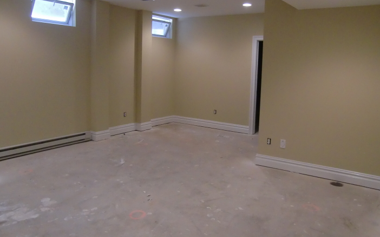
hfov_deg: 64.6
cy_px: 97
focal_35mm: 29
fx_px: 300
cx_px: 202
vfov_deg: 43.0
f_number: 3.2
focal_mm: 4.3
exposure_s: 1/40
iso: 400
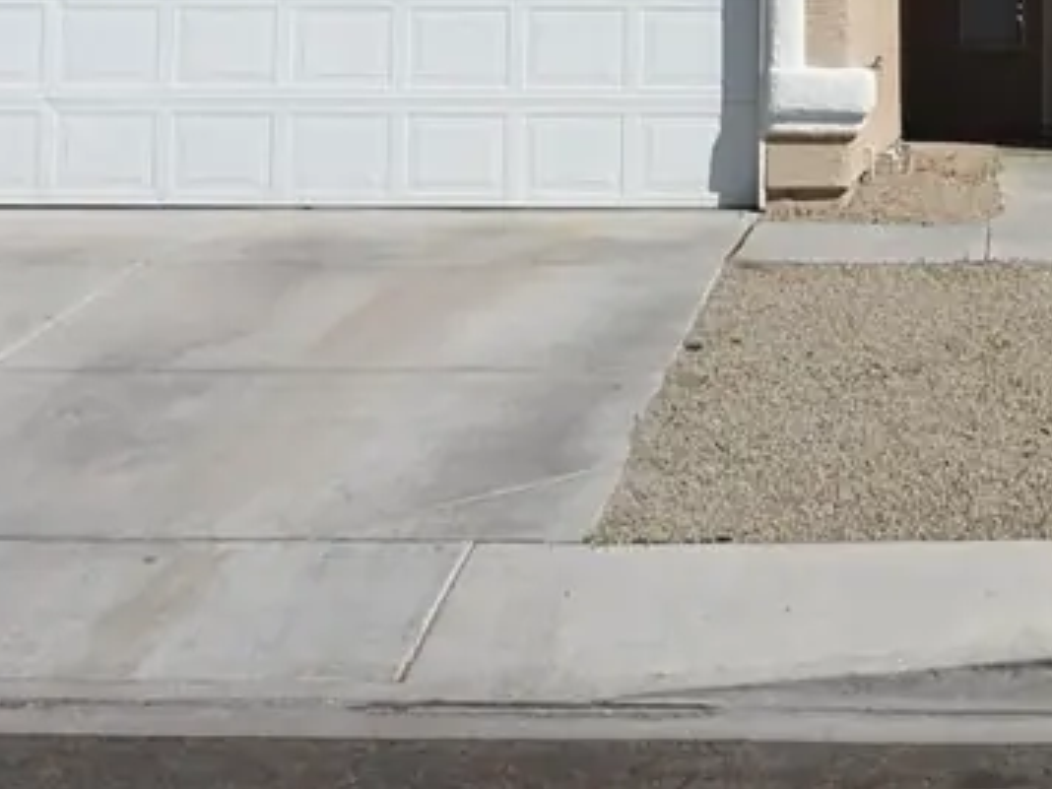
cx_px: 1052
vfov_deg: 14.7
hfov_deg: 20.0
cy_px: -310
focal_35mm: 95
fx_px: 2887
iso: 100
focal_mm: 5.9
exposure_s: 1/1600
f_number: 4
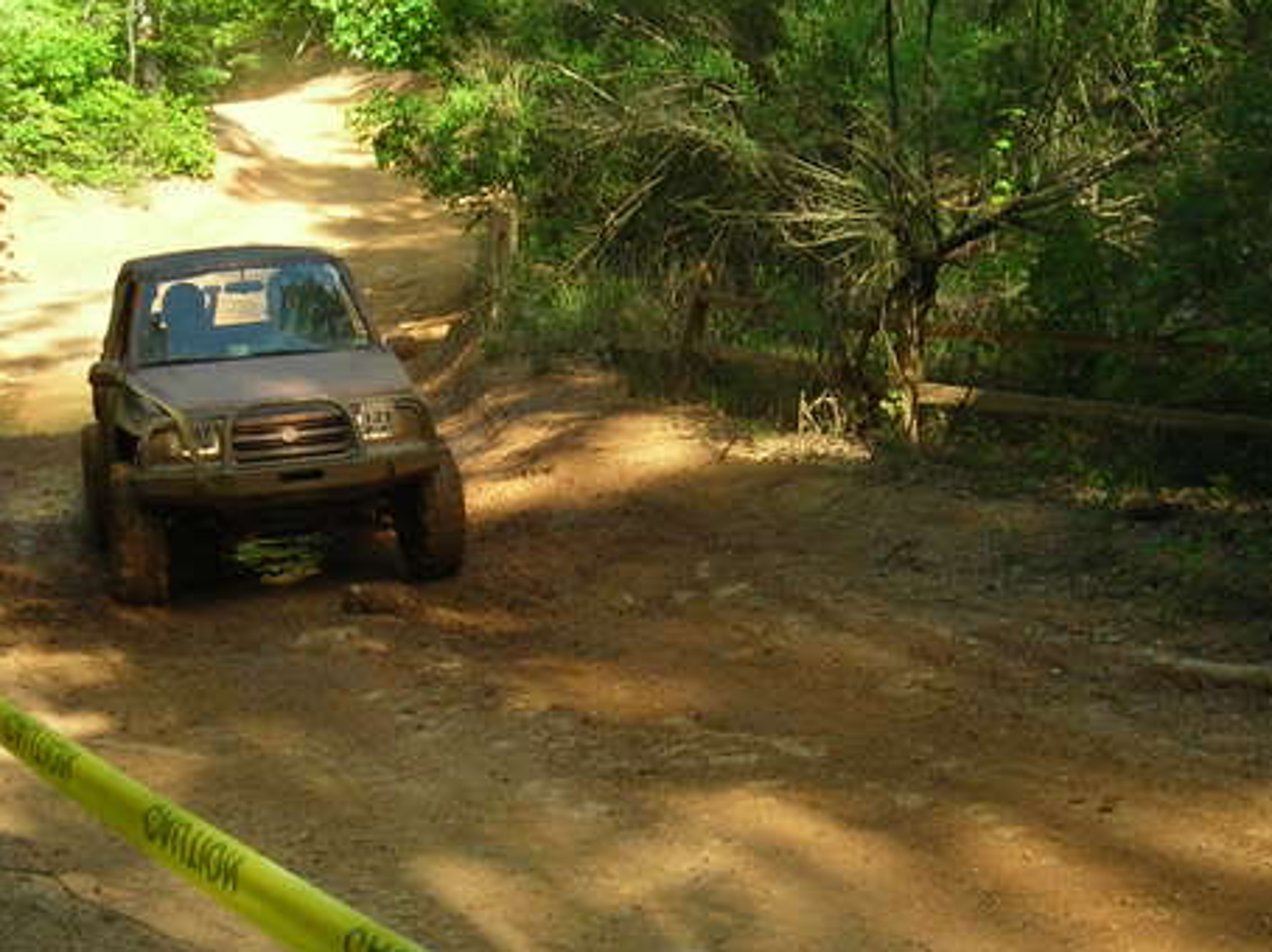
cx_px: 530
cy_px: 498
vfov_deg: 21.9
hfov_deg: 28.9
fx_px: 2461
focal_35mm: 67
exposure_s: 1/273
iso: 100
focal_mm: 6.3
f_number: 3.2
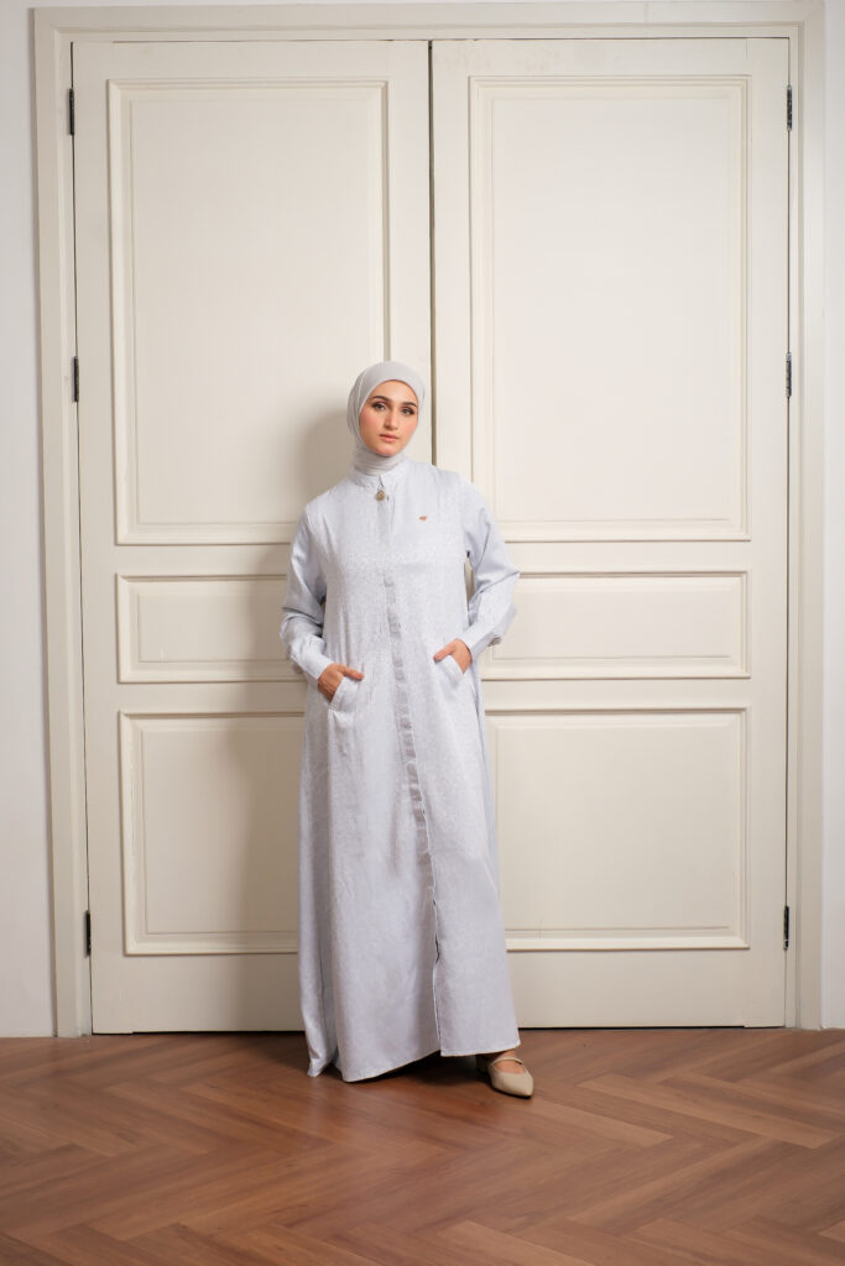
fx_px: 1865
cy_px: 633
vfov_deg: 37.5
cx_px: 422
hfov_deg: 25.5
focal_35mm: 53
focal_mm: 35
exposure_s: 1/200
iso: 250
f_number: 7.1
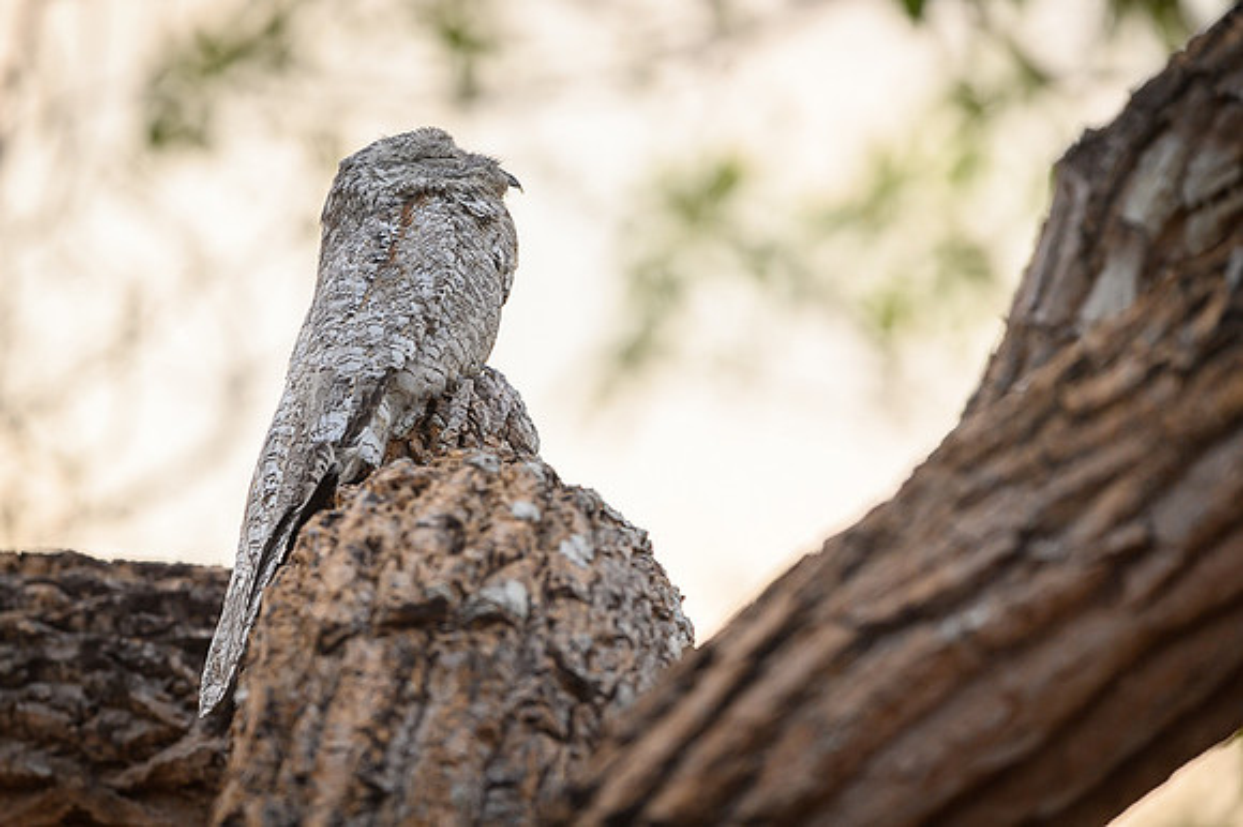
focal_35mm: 595
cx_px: 503
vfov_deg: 2.3
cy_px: 335
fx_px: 20541
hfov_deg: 3.5
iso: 640
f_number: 4.5
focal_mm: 500
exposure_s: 1/1000
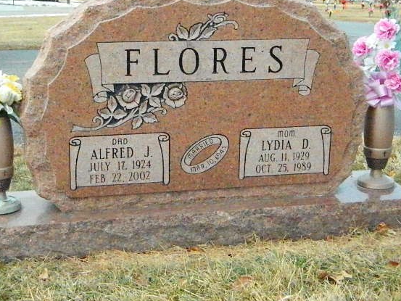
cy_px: 140
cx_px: 194
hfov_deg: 29.4
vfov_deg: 22.3
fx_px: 765
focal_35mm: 66
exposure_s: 1/1000
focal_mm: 10.2
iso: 6400
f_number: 10.7
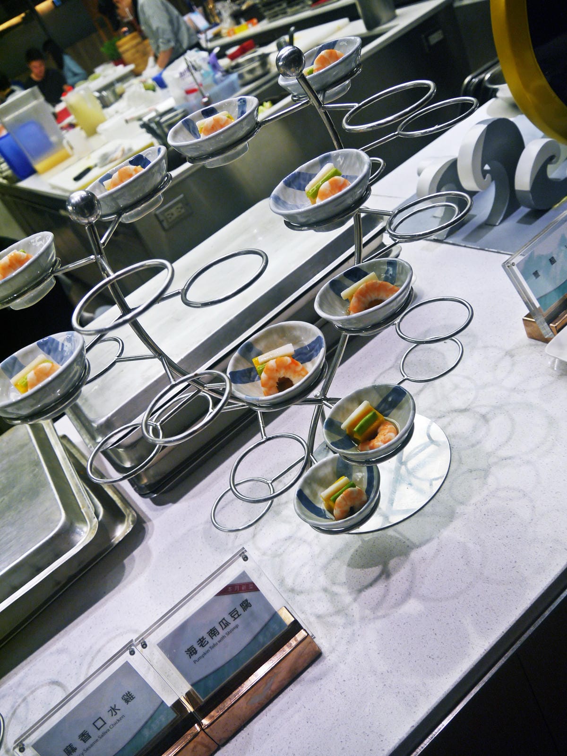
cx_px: 284
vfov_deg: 63.4
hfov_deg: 49.7
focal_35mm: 28
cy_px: 378
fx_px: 612
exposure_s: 1/60
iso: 200
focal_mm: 14
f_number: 3.5
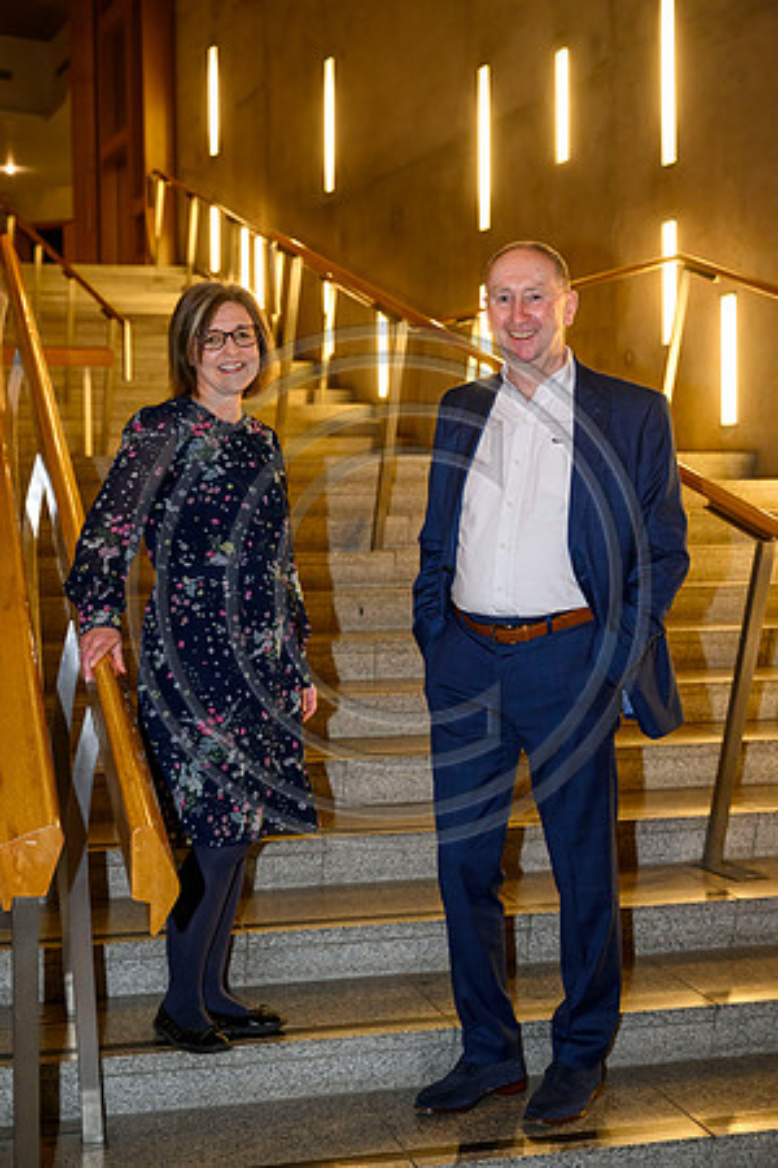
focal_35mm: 52
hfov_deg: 26.0
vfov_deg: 38.2
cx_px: 389
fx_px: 1686
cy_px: 584
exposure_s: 1/125
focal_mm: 52
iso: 4000
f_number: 4.5
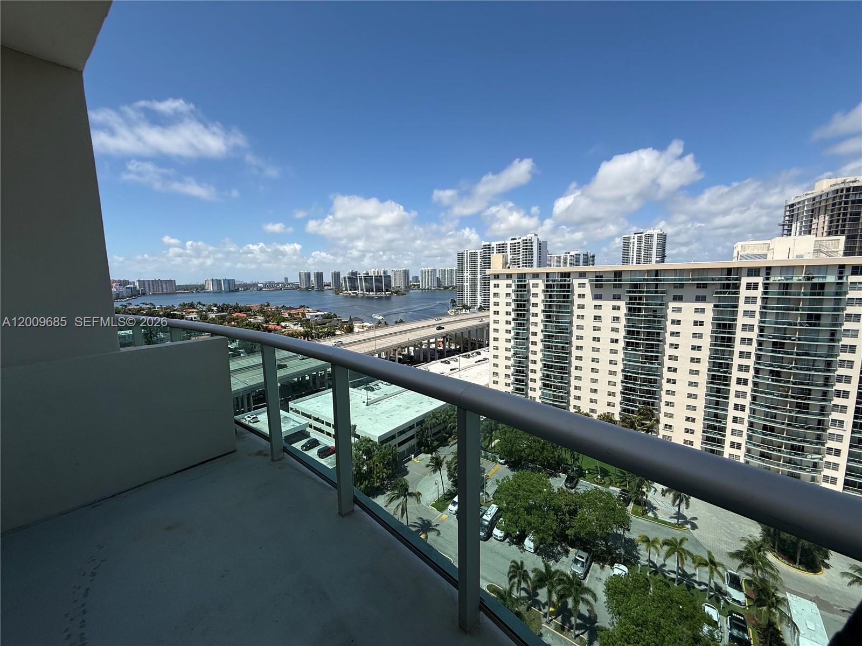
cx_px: 431
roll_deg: +1.2
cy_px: 323
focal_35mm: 14
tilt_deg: -6.5
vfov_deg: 85.7
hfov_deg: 102.1
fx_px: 349
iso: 50
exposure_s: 1/3663
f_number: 2.2
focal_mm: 2.22
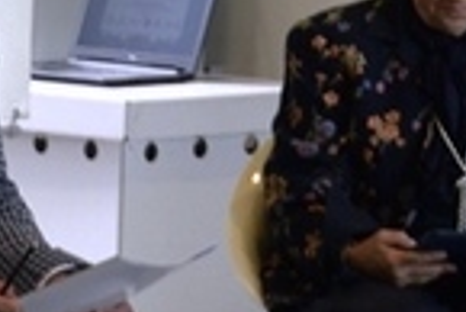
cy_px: 174
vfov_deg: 3.7
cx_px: -267
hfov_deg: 5.4
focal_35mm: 374
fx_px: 4846
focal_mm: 58
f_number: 5
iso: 400
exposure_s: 1/100
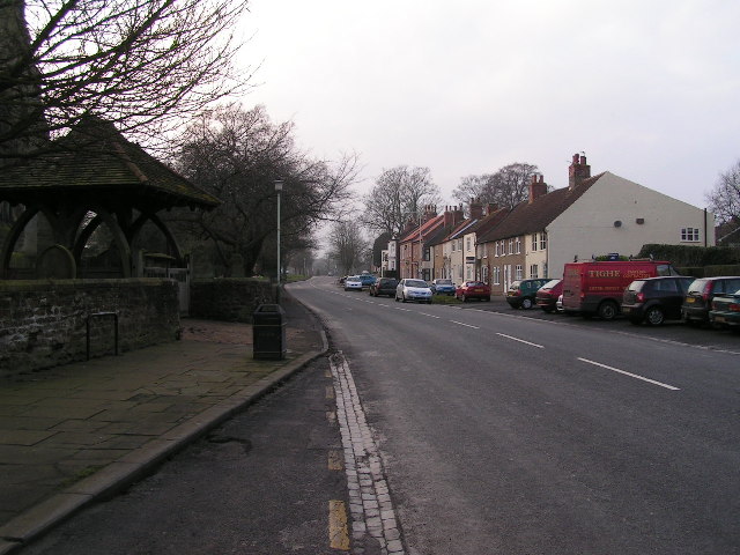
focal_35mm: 38
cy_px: 278
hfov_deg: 49.0
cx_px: 370
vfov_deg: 37.7
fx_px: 812
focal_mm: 5.8
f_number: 5.6
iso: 50
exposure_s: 1/80
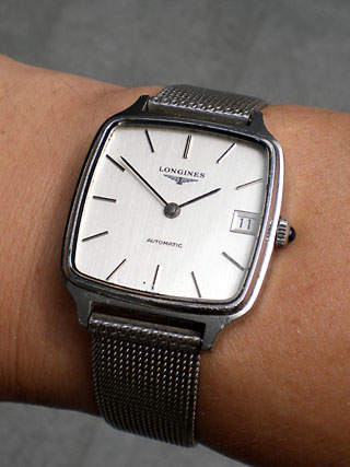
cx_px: 175
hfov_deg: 40.7
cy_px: 234
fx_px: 472
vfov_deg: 52.6
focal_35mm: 35
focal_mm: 6.3
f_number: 4.6
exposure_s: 1/425
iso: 80
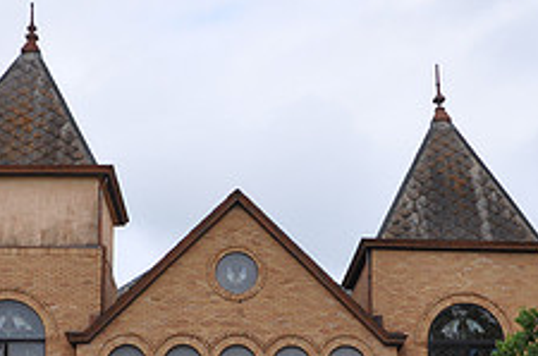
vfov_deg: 15.7
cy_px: 345
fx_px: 1268
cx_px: 268
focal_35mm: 85
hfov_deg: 24.0
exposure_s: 1/160
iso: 200
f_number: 6.3
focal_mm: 22
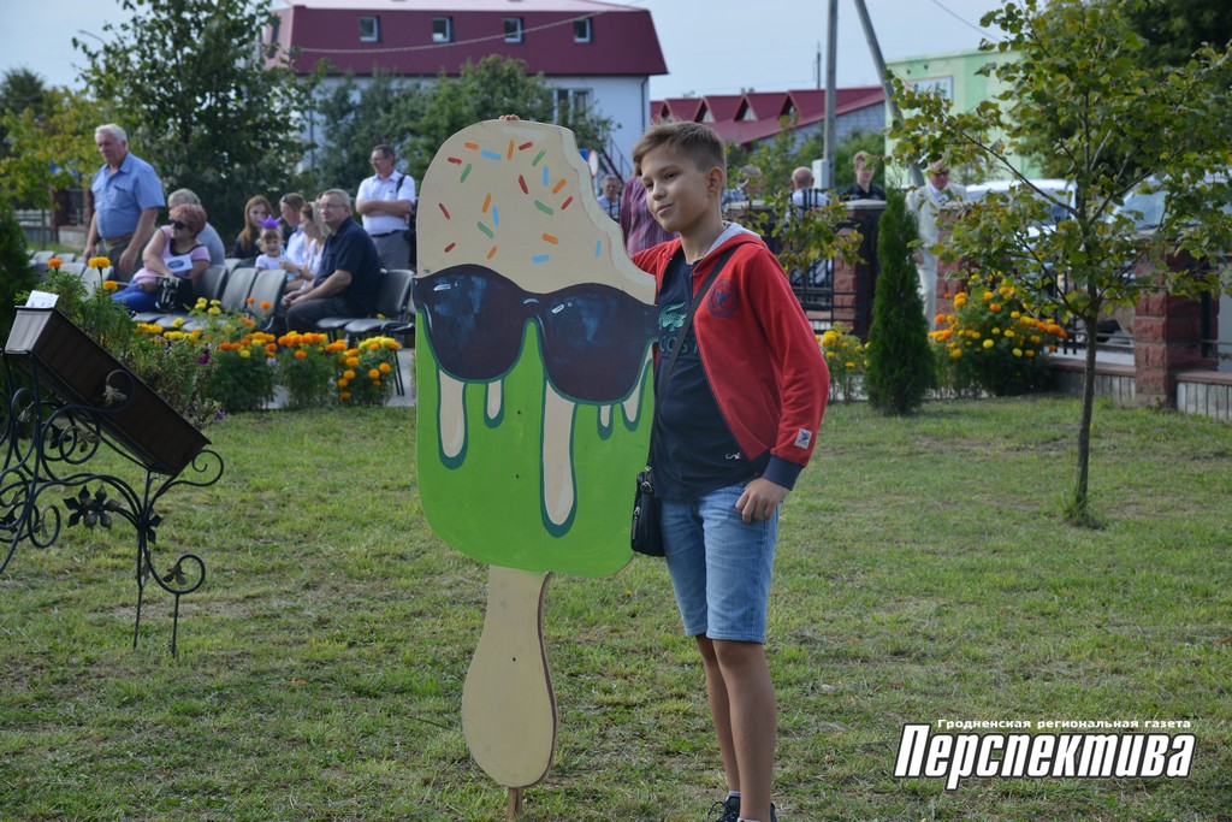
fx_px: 2909
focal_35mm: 85
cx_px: 616
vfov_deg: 16.1
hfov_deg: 23.9
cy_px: 411
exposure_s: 1/320
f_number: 10
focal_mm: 85
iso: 400
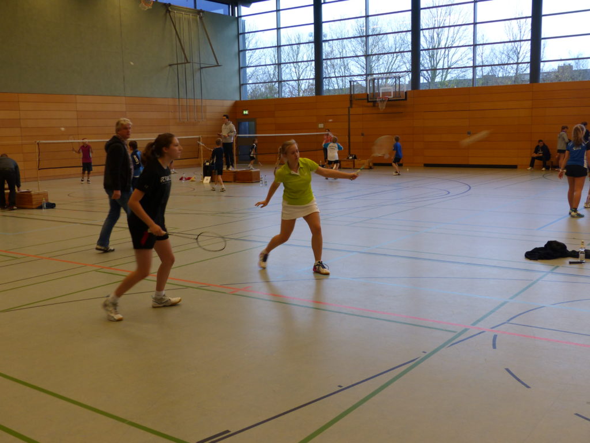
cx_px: 295
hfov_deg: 50.1
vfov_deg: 38.7
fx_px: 631
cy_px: 222
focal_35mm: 37
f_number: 2.8
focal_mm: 6.6
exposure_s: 1/60
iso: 125
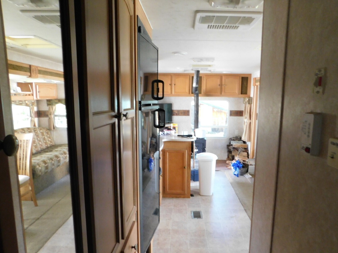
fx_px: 264
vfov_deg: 51.1
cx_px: 180
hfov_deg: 65.3
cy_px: 147
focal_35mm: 27
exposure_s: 1/20
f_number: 3
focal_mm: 4
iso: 400
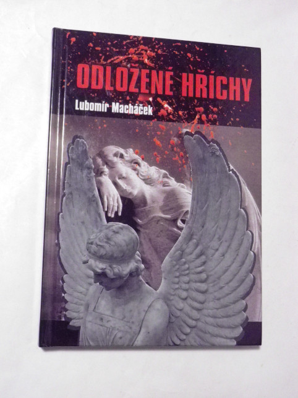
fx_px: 563
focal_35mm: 49
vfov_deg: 38.9
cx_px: 149
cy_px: 199
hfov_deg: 29.7
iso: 800
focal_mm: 8.7
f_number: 4.2
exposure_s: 1/25
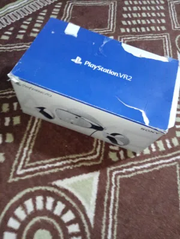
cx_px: 90
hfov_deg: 53.1
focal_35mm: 26
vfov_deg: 67.3
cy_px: 120
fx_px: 180
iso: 1466
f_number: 1.8
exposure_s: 1/20
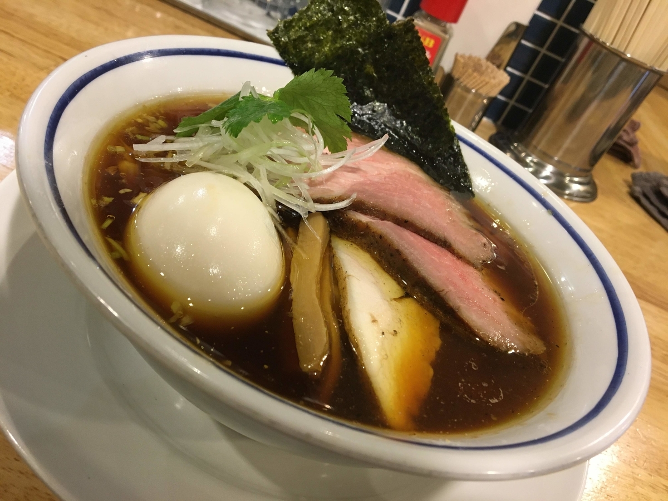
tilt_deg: -32.5
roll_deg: -25.7
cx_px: 334
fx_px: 560
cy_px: 250
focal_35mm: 29
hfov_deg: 61.7
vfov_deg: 48.2
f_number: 2.2
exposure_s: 1/30
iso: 125
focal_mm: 4.15
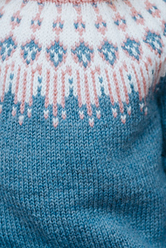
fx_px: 2097
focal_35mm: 304
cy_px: -30
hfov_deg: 4.5
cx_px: 58
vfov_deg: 6.7
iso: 200
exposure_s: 1/800
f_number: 2
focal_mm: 90
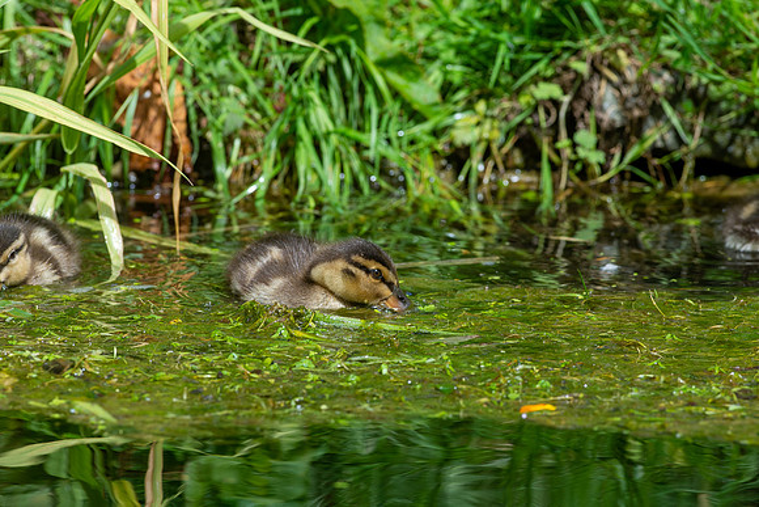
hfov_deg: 4.6
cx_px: 380
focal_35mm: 450
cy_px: 254
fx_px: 9489
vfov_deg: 3.1
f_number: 7.1
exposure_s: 1/500
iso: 250
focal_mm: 300
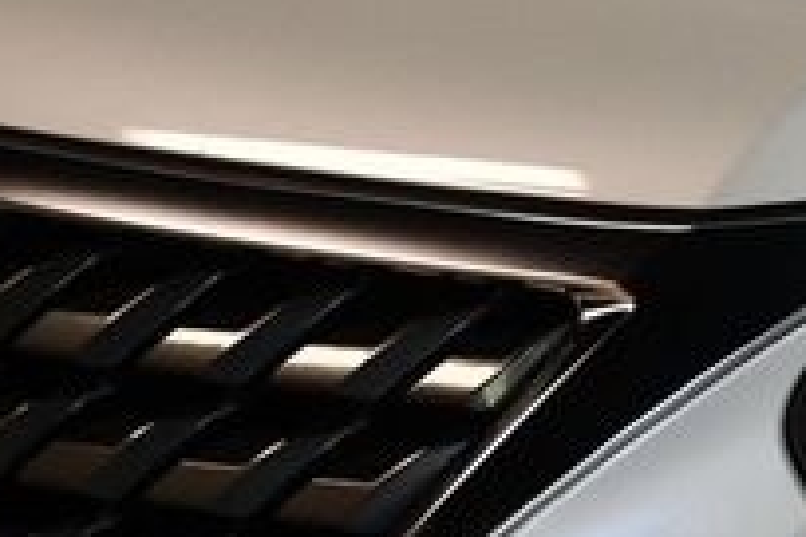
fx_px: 2530
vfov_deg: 11.8
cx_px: 1229
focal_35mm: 113
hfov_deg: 16.4
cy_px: 711
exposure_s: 1/200
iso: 800
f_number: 3.8
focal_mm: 24
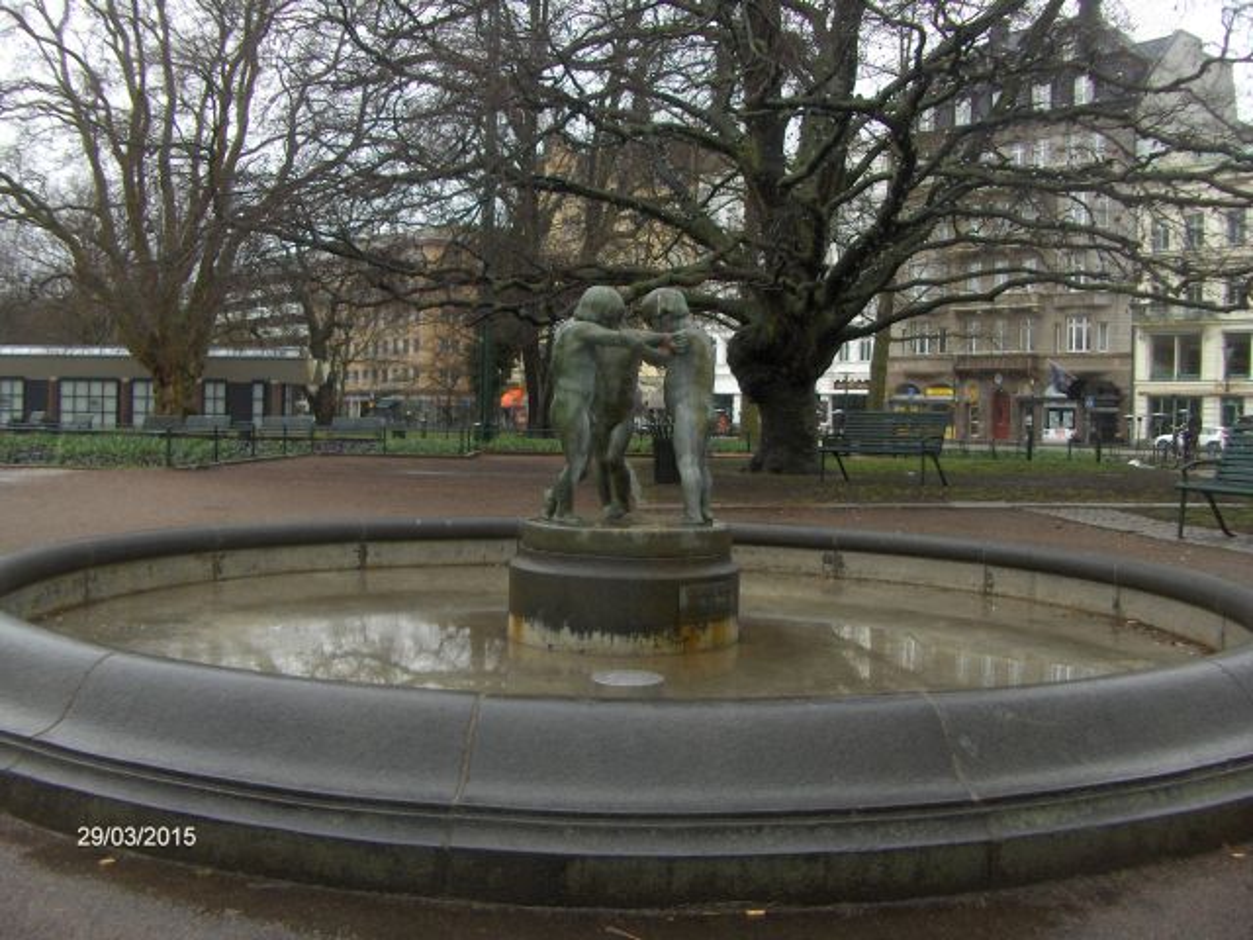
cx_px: 626
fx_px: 1267
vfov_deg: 40.7
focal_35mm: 35
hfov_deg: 52.6
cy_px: 470
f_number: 2.6
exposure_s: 1/281
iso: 100
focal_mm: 5.8
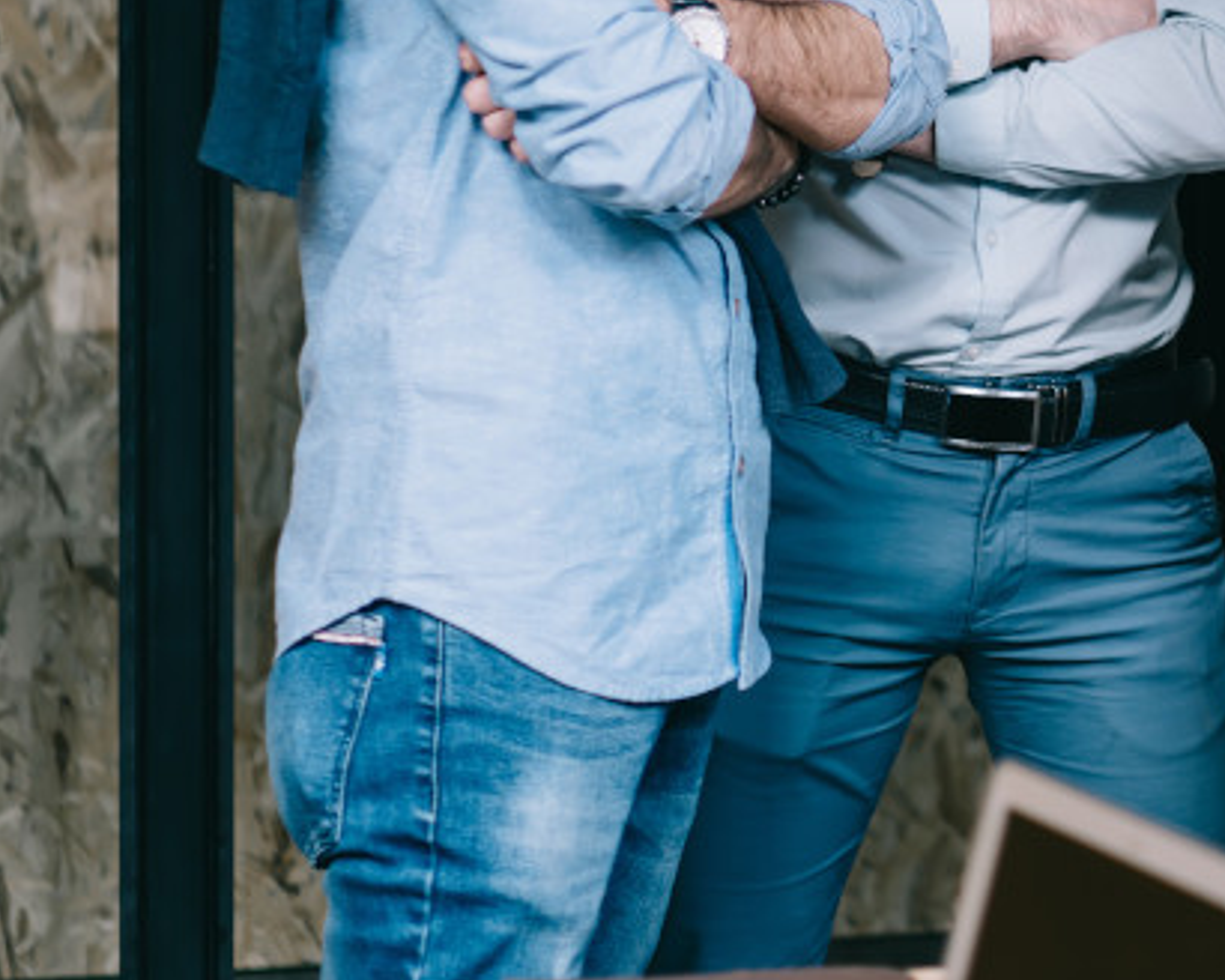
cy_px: -155
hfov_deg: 12.4
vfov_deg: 10.1
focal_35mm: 151
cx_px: 1592
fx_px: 5475
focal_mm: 55
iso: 100
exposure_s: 1/250
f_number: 1.8
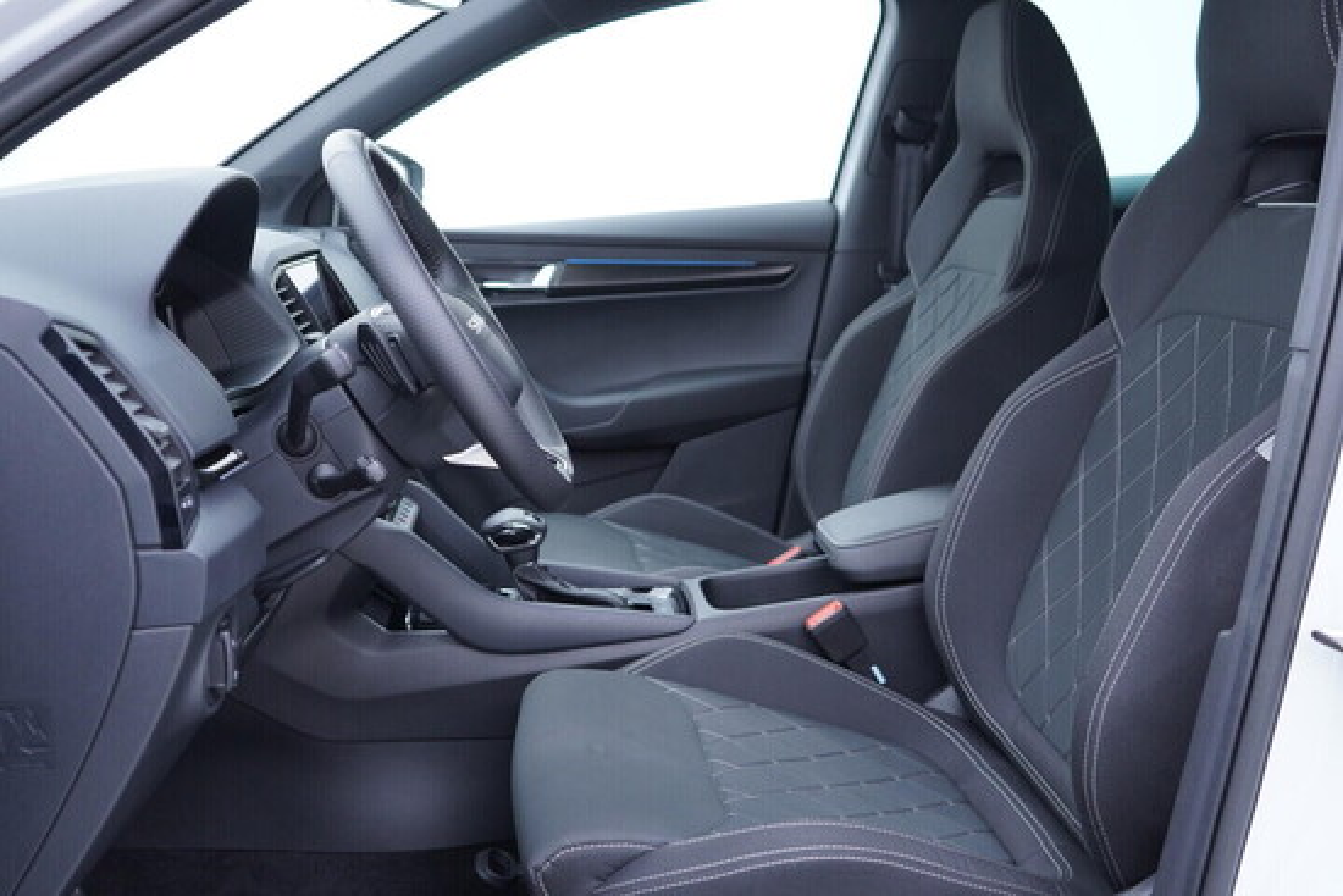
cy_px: 448
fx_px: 1343
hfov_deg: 53.1
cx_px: 672
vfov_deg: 36.9
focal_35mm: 36
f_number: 2.8
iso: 250
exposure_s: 1/40
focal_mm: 24
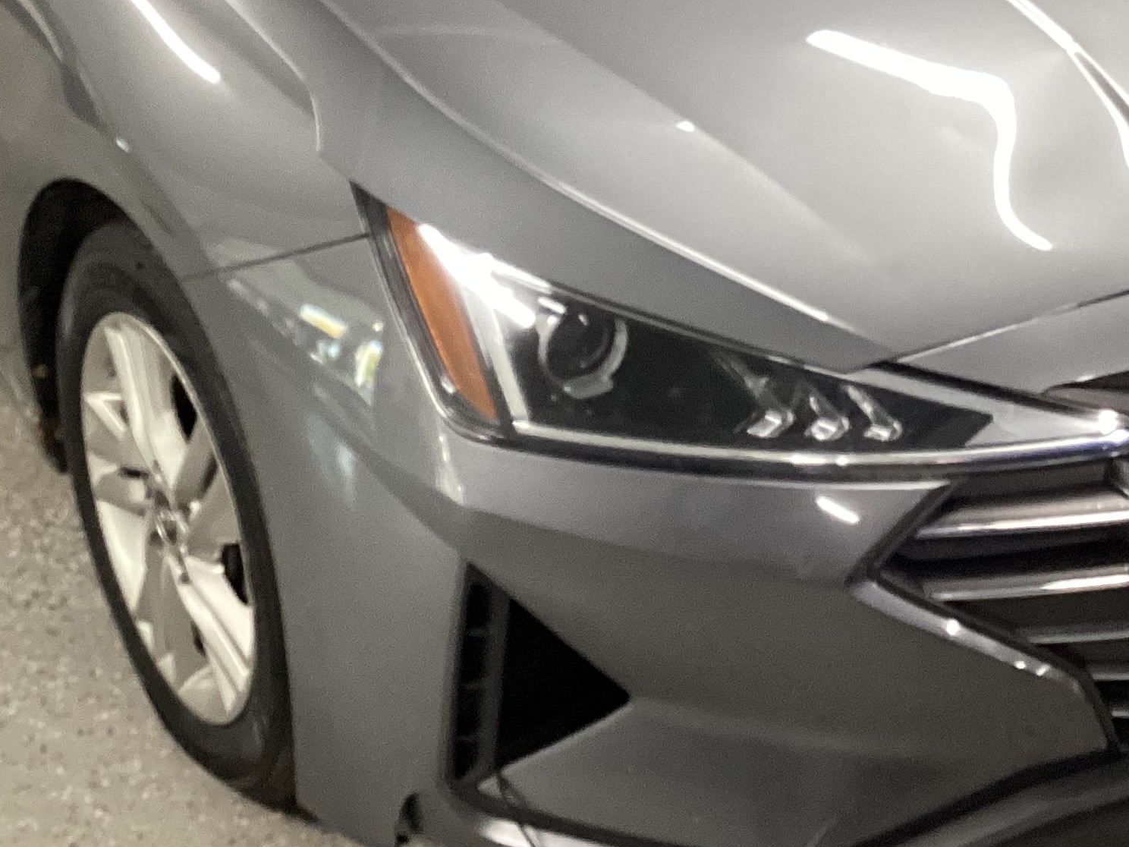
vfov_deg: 21.4
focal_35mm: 68
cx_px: 674
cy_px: 175
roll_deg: +1.6
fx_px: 2218
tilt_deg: -23.5
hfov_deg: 28.5
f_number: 2.4
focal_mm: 3.3
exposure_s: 1/50
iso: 200
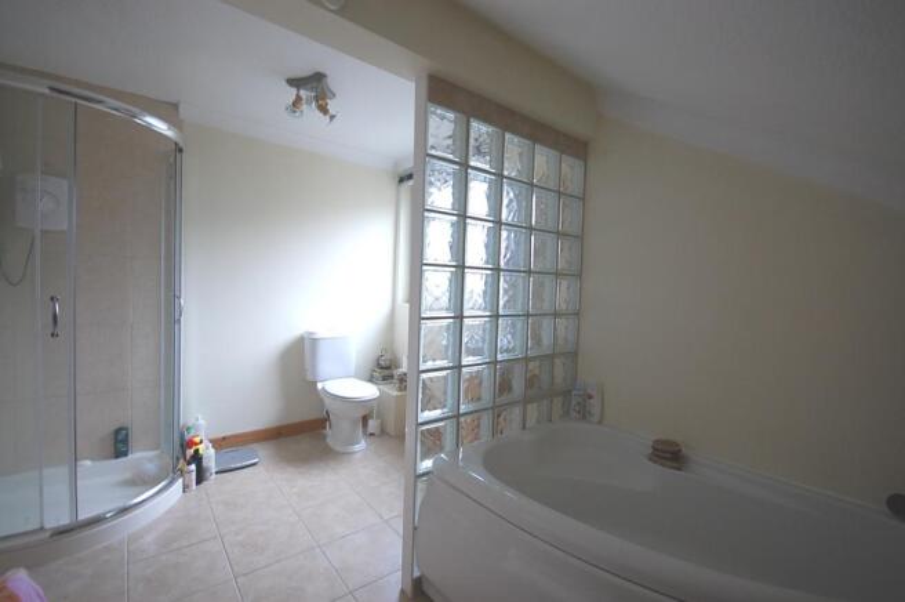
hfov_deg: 100.4
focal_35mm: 15
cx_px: 452
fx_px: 377
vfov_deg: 77.2
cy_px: 301
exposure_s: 1/30
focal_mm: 10
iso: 500
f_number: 4
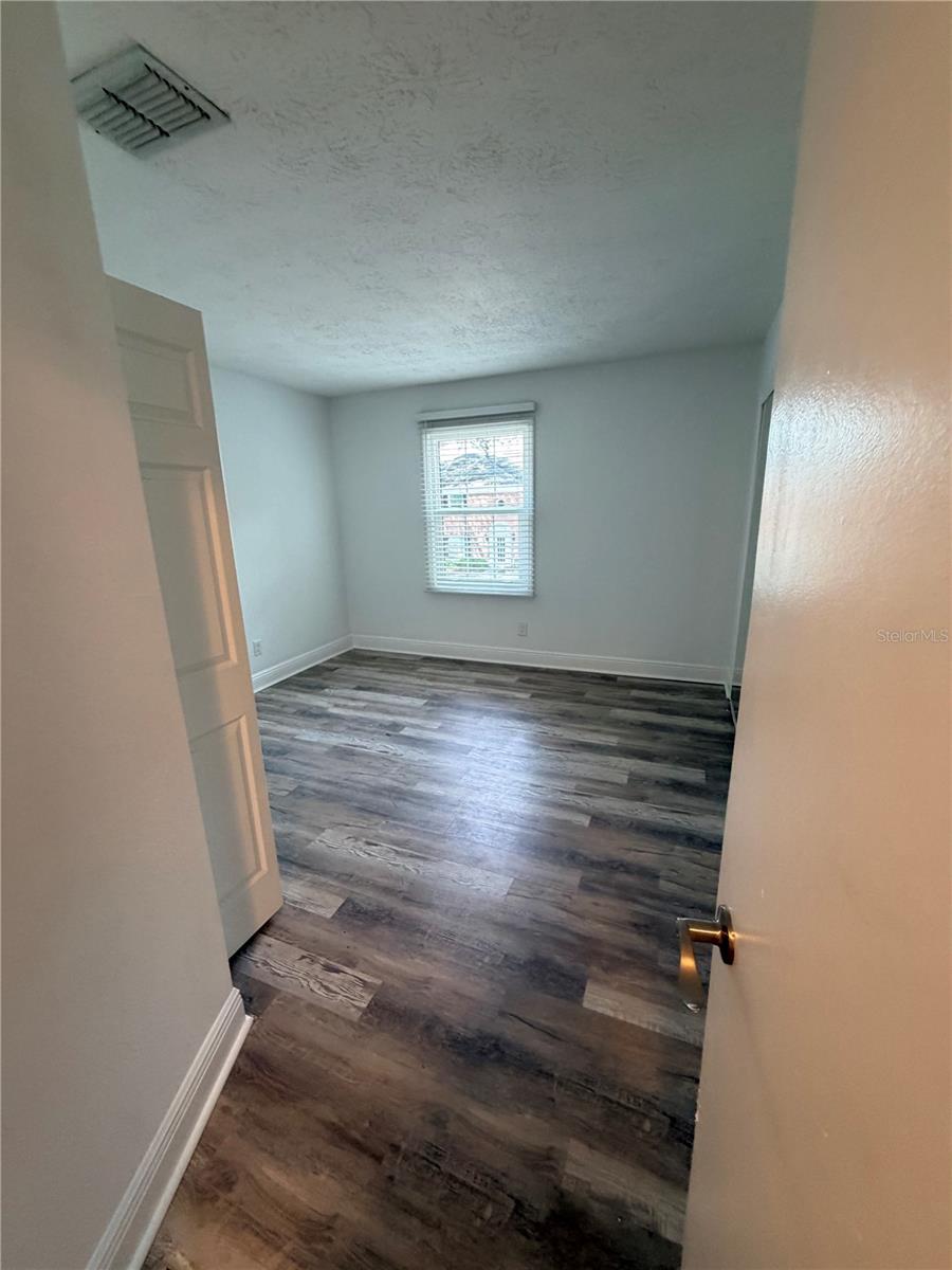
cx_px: 476
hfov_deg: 85.7
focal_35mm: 14
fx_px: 513
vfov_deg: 102.1
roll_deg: +2.6
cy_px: 635
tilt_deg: -13.7
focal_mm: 2.22
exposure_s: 1/60
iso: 250
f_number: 2.2
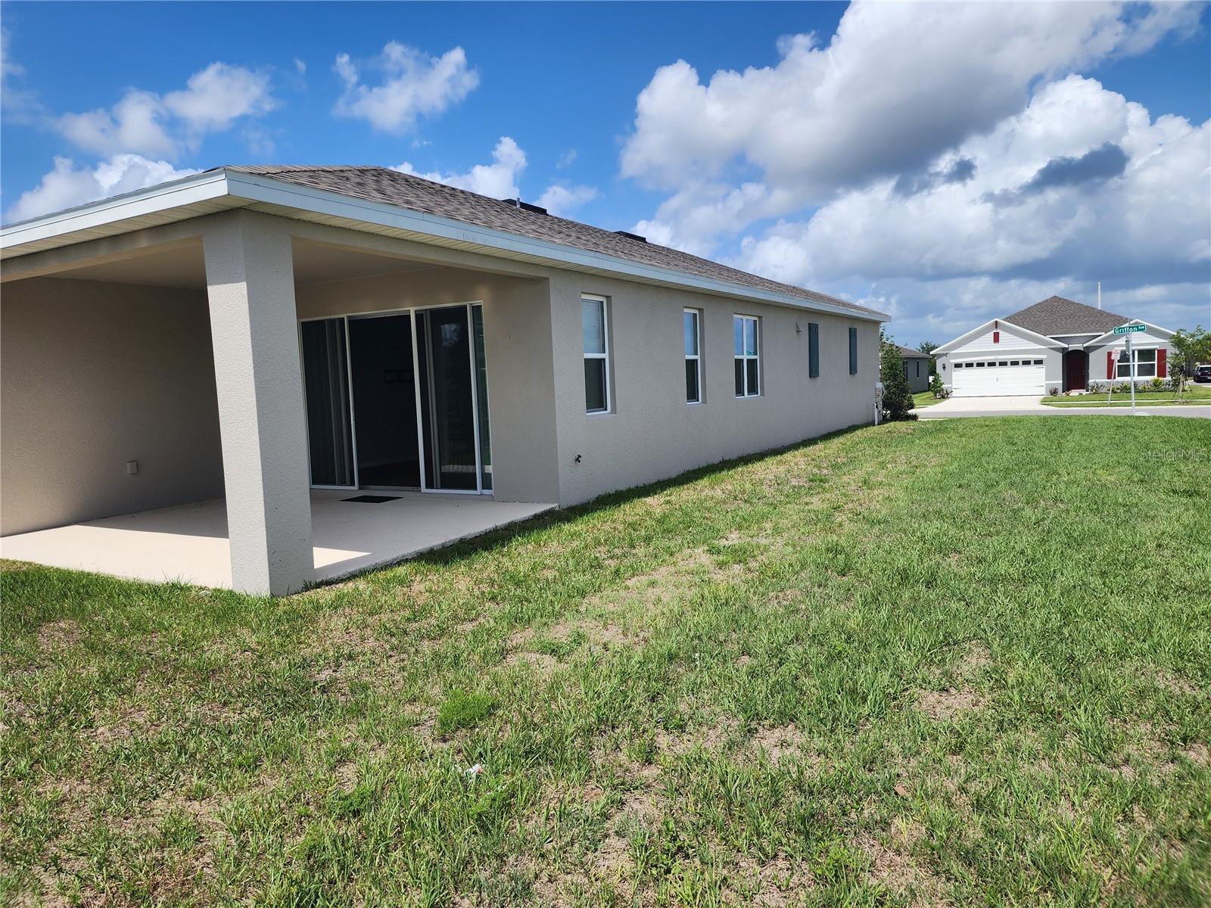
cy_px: 454
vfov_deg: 58.9
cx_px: 606
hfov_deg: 73.9
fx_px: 805
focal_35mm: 23
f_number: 1.8
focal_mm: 6.4
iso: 12
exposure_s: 1/1597
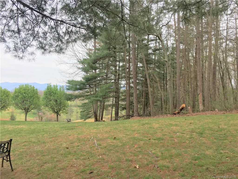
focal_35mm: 29
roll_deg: -0.4
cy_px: 90
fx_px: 199
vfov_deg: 48.2
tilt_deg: +3.1
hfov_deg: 61.7
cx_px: 119
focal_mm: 4.15
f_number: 2.2
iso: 25
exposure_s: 1/458
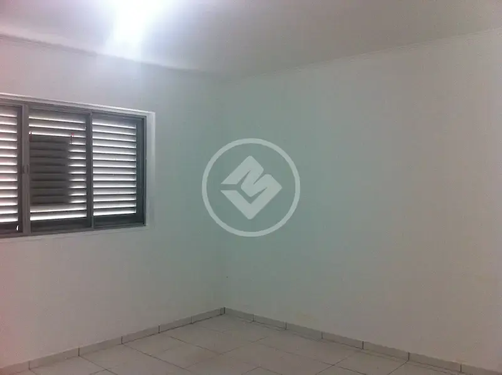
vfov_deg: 40.6
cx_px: 251
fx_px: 507
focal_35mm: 35
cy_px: 188
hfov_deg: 52.7
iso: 160
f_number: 2.8
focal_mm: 3.85
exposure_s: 1/15
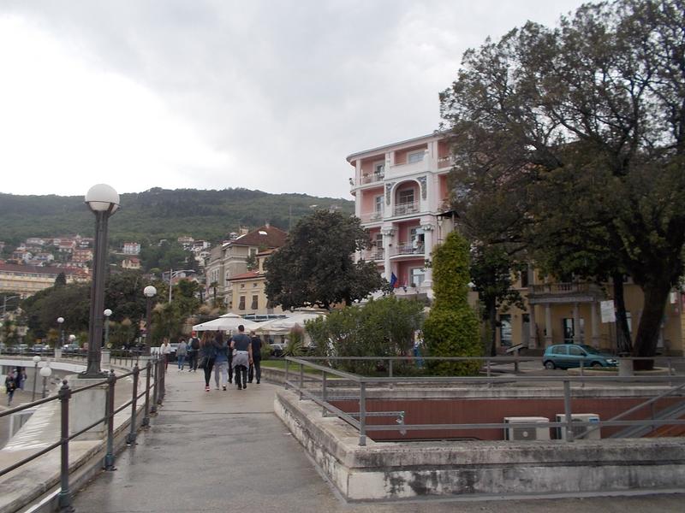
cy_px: 256
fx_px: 574
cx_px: 342
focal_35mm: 29
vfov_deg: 48.2
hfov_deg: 61.7
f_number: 3.3
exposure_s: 1/400
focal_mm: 4.1
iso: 80
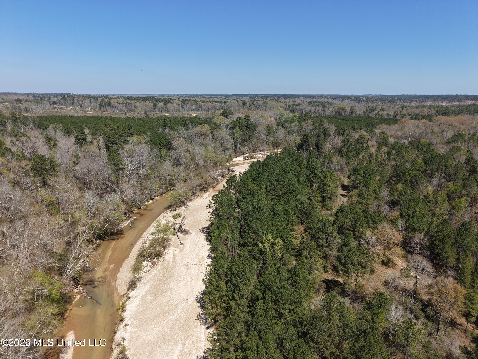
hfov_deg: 71.6
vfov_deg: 56.8
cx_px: 239
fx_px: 331
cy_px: 180
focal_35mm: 24
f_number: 1.8
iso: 130
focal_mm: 8.67
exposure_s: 1/400
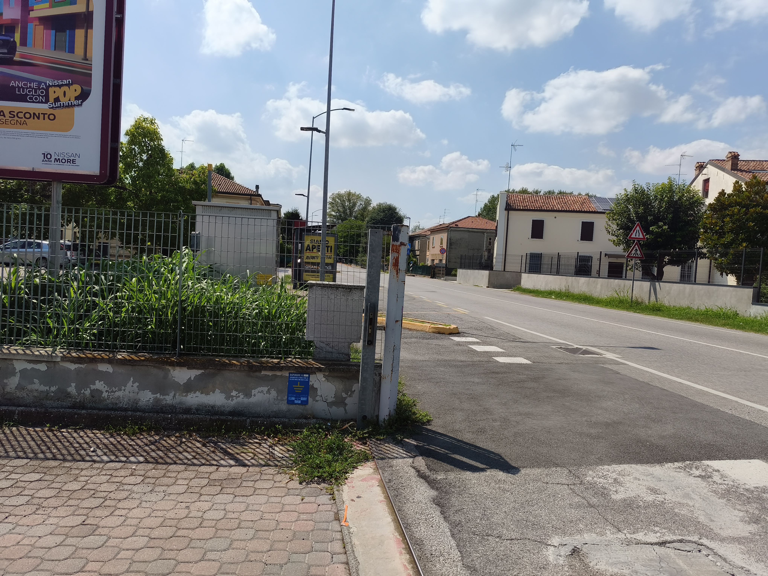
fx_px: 510
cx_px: 384
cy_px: 288
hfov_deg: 73.9
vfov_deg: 58.9
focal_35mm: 23
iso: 50
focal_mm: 6.06
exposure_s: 1/1603
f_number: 1.7
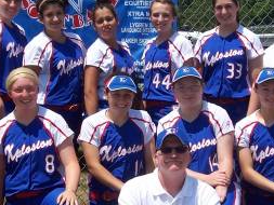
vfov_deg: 12.8
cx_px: 126
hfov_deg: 17.0
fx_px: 919
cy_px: 102
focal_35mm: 116
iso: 80
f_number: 4.8
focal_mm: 8.2
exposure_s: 1/750
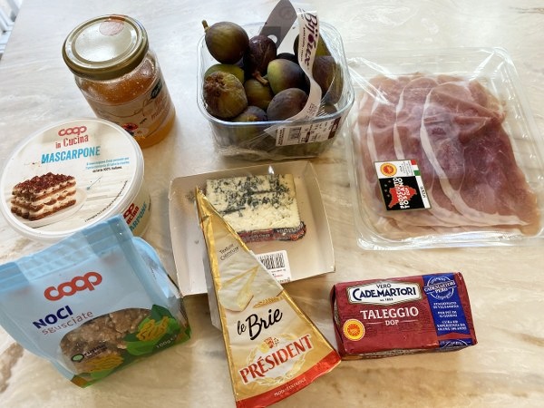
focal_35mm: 26
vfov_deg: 53.1
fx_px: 409
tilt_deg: -63.0
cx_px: 272
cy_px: 204
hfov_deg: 67.3
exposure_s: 1/122
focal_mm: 4.25
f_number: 1.8
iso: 40
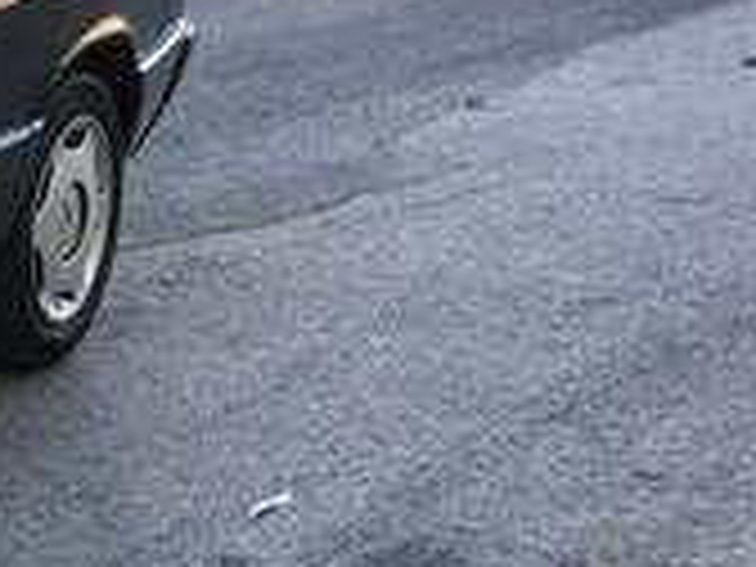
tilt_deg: -16.8
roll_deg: +1.1
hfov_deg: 14.6
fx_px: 2490
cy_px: 335
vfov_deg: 13.0
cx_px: -702
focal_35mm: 114
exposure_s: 1/232
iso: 25
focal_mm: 4.15
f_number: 2.2
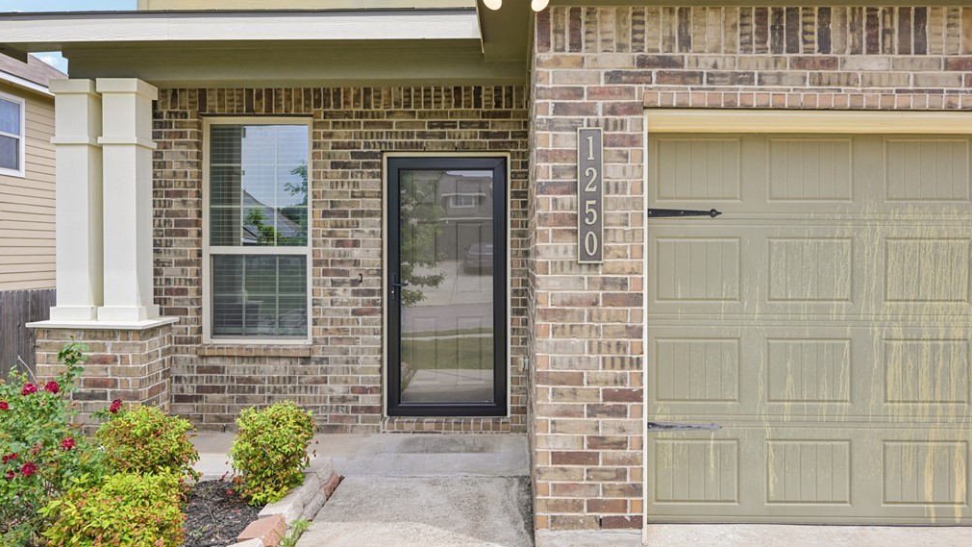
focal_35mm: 27
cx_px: 501
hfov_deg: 69.8
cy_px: 255
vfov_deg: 42.9
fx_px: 696
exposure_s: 1/180
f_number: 6.7
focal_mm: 24
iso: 100
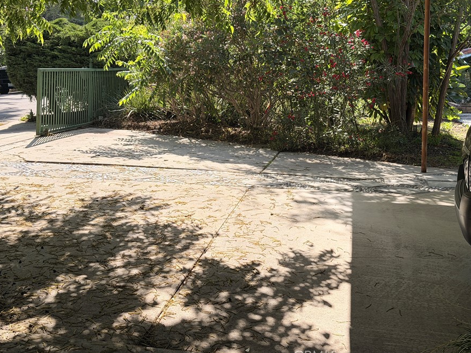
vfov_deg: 26.1
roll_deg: -0.7
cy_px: 157
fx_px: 762
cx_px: 253
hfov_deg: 34.3
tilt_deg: -5.6
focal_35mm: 56
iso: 64
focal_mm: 6.76
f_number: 1.78
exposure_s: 1/1608
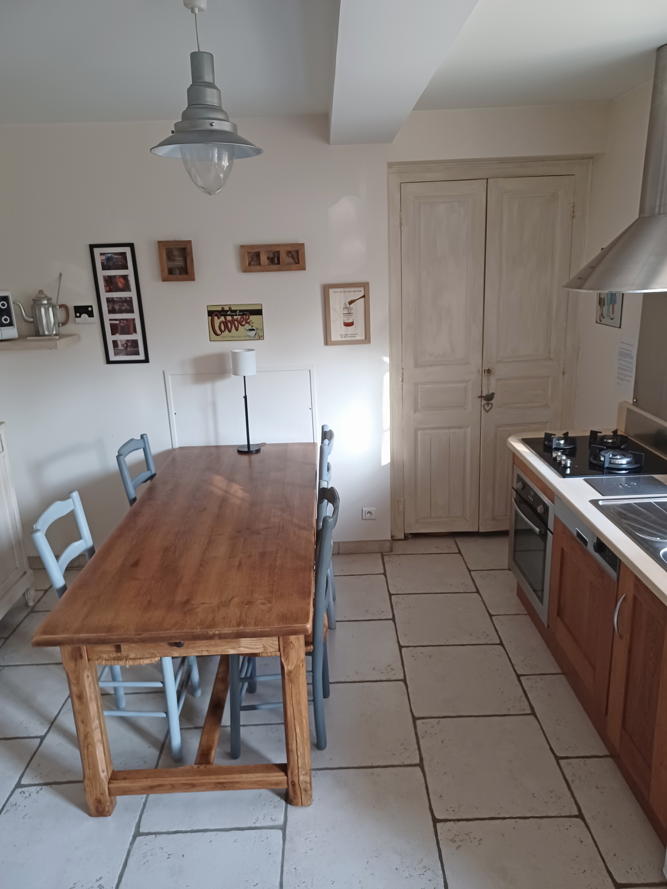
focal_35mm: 25
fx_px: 642
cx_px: 334
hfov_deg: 54.9
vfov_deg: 69.4
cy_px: 444
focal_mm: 4.6
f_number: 1.8
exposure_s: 1/33.3
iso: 400
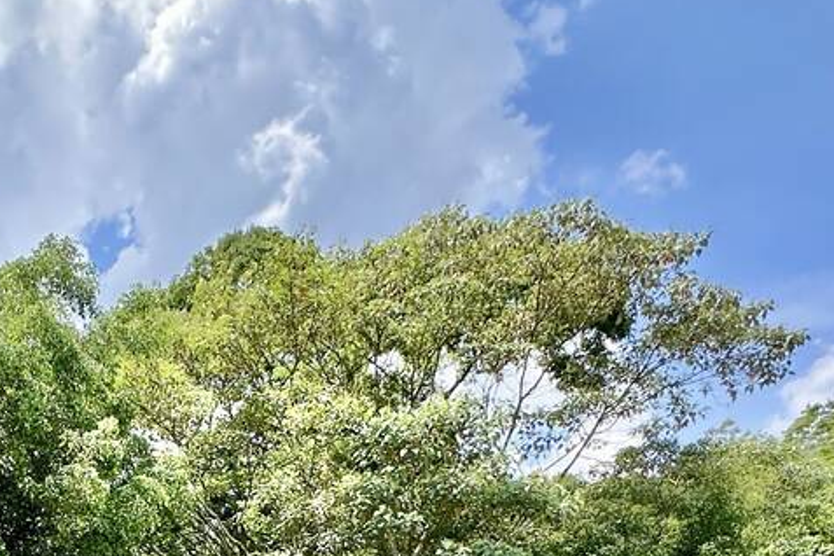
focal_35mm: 44
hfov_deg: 40.5
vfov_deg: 23.9
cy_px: 841
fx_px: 1019
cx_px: 56
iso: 40
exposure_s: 1/807
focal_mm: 2.22
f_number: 2.2
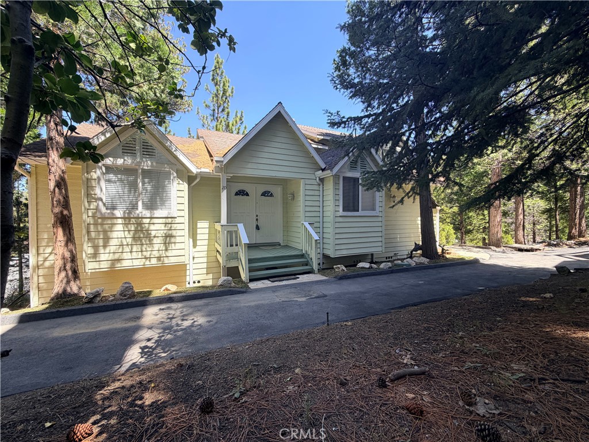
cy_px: 221
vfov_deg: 85.7
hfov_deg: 102.1
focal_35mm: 14
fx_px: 238
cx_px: 294
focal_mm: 2.22
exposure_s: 1/260
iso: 50
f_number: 2.2
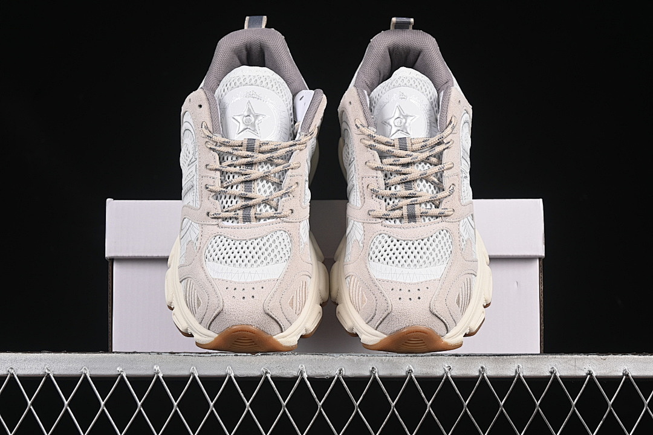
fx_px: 1360
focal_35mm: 75
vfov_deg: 18.2
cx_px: 326
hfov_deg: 27.0
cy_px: 218
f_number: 7.1
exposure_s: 1/60
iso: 160
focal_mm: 50
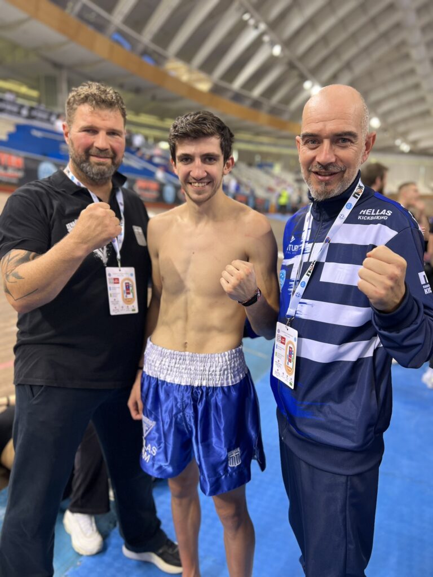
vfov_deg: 67.3
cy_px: 288
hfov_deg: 53.1
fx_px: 434
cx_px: 216
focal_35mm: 26
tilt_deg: -9.0
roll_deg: -1.2
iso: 80
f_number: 1.5
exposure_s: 1/50
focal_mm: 5.7
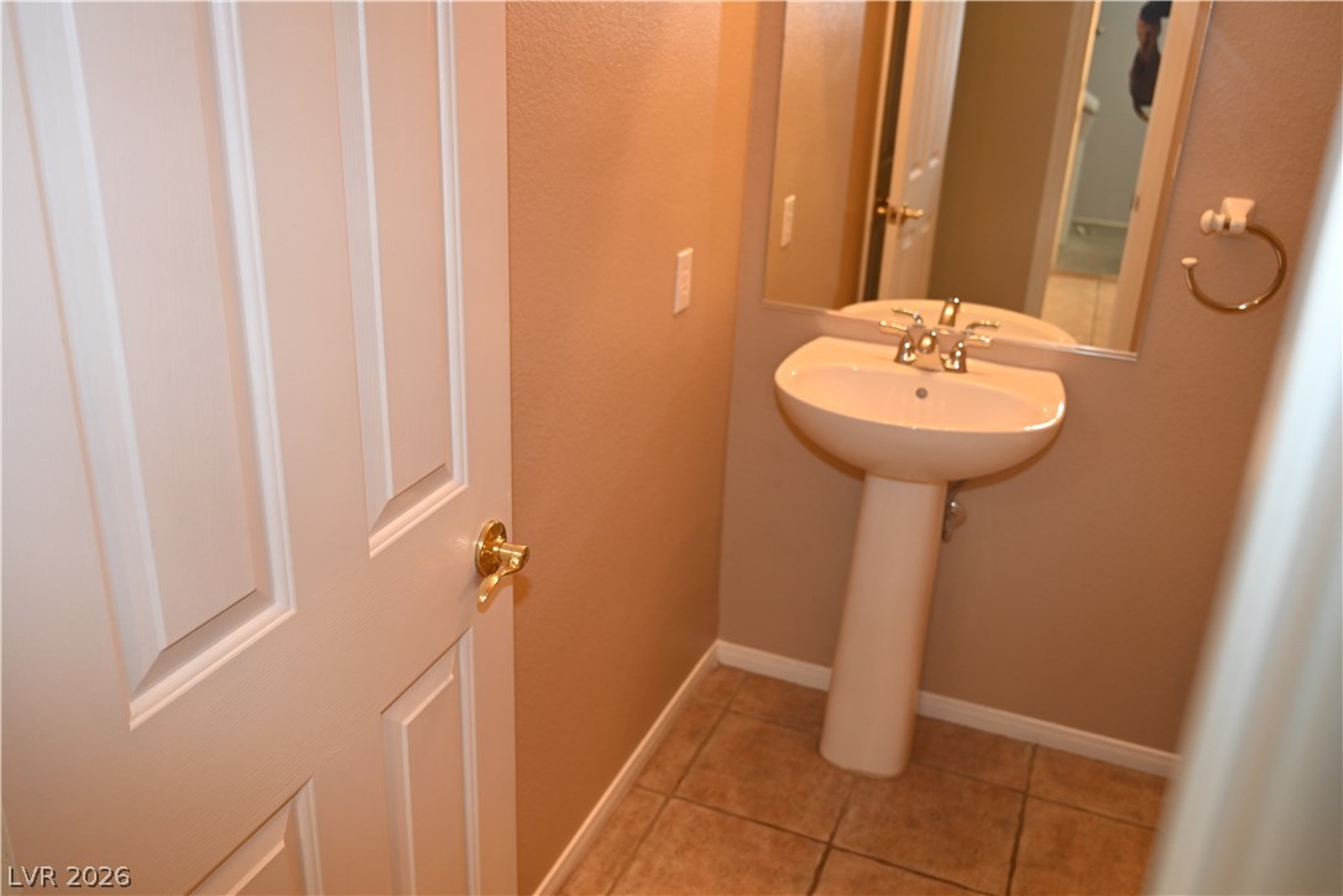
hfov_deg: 61.1
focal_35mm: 30
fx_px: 1138
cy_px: 448
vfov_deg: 43.0
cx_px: 672
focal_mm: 30.5
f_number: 4
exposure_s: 1/60
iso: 560
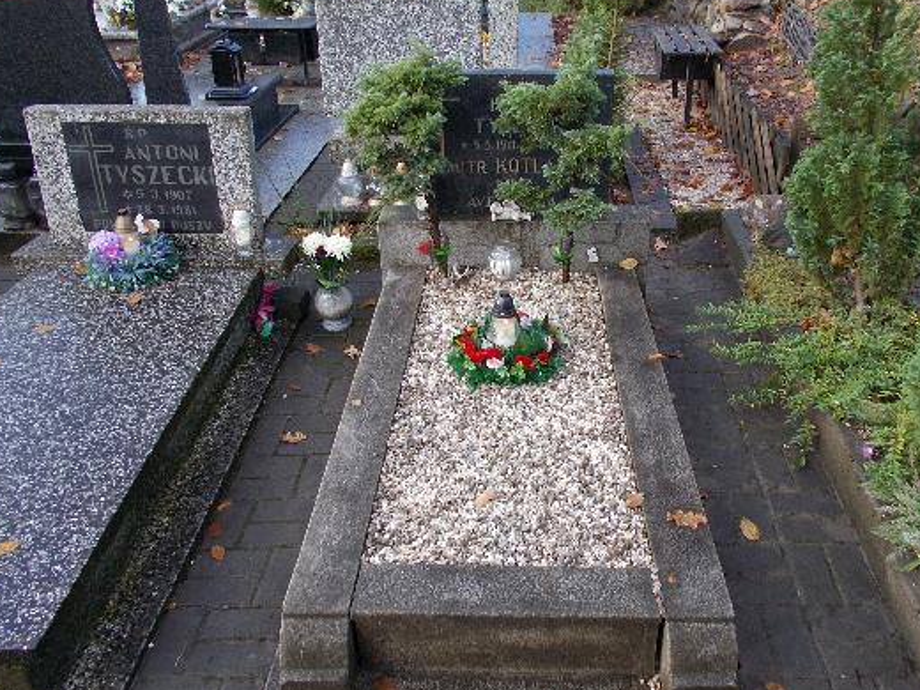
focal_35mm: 32
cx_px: 513
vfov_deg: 44.1
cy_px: 317
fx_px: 850
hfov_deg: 56.7
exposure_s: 1/50
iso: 80
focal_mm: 4.6
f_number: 3.2
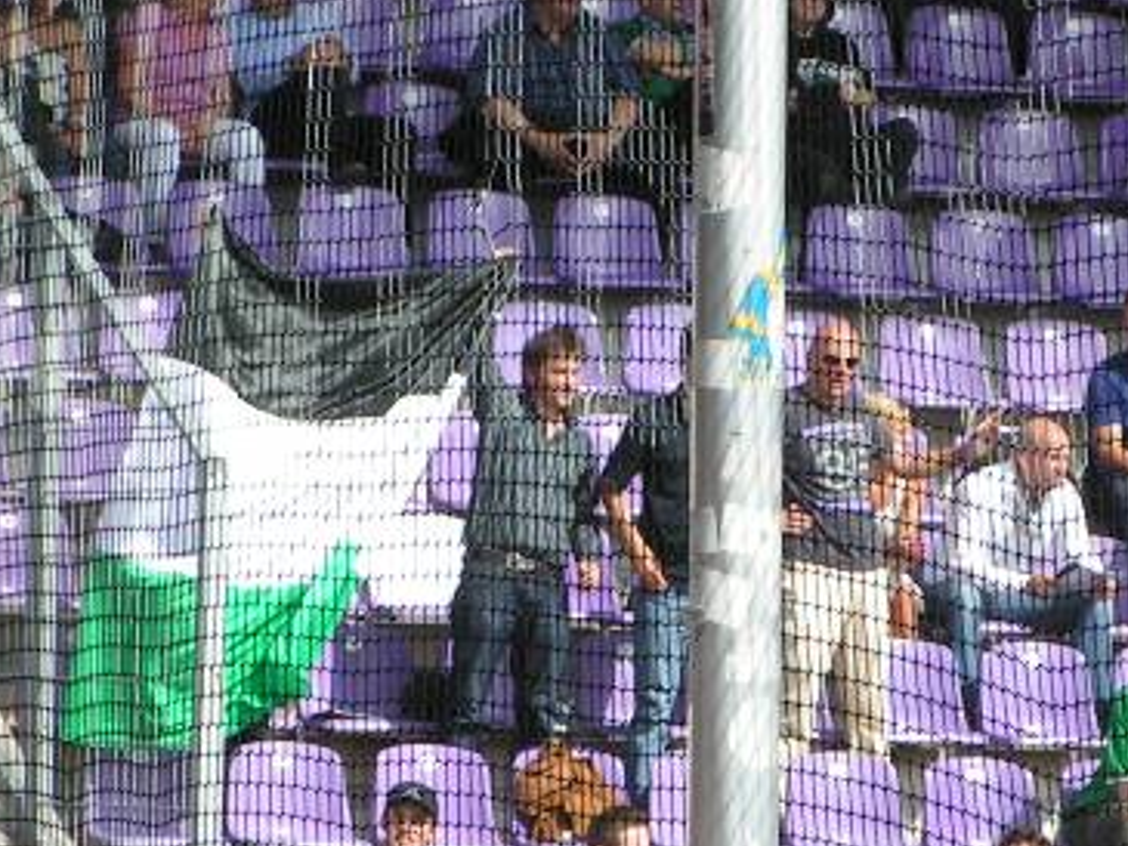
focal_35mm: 377
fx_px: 12289
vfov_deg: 3.9
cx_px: 652
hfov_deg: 5.3
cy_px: 364
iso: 50
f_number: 5.6
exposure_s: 1/320
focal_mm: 26.3
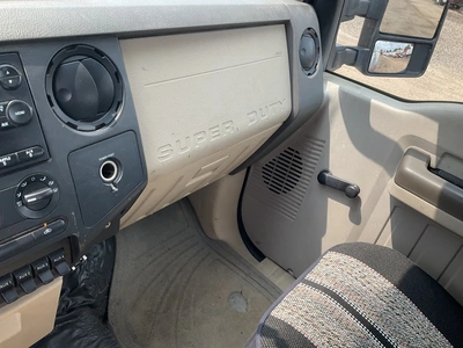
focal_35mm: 29
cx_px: 232
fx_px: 388
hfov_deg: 61.7
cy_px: 174
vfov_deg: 48.2
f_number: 1.8
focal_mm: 3
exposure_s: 1/224
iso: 20
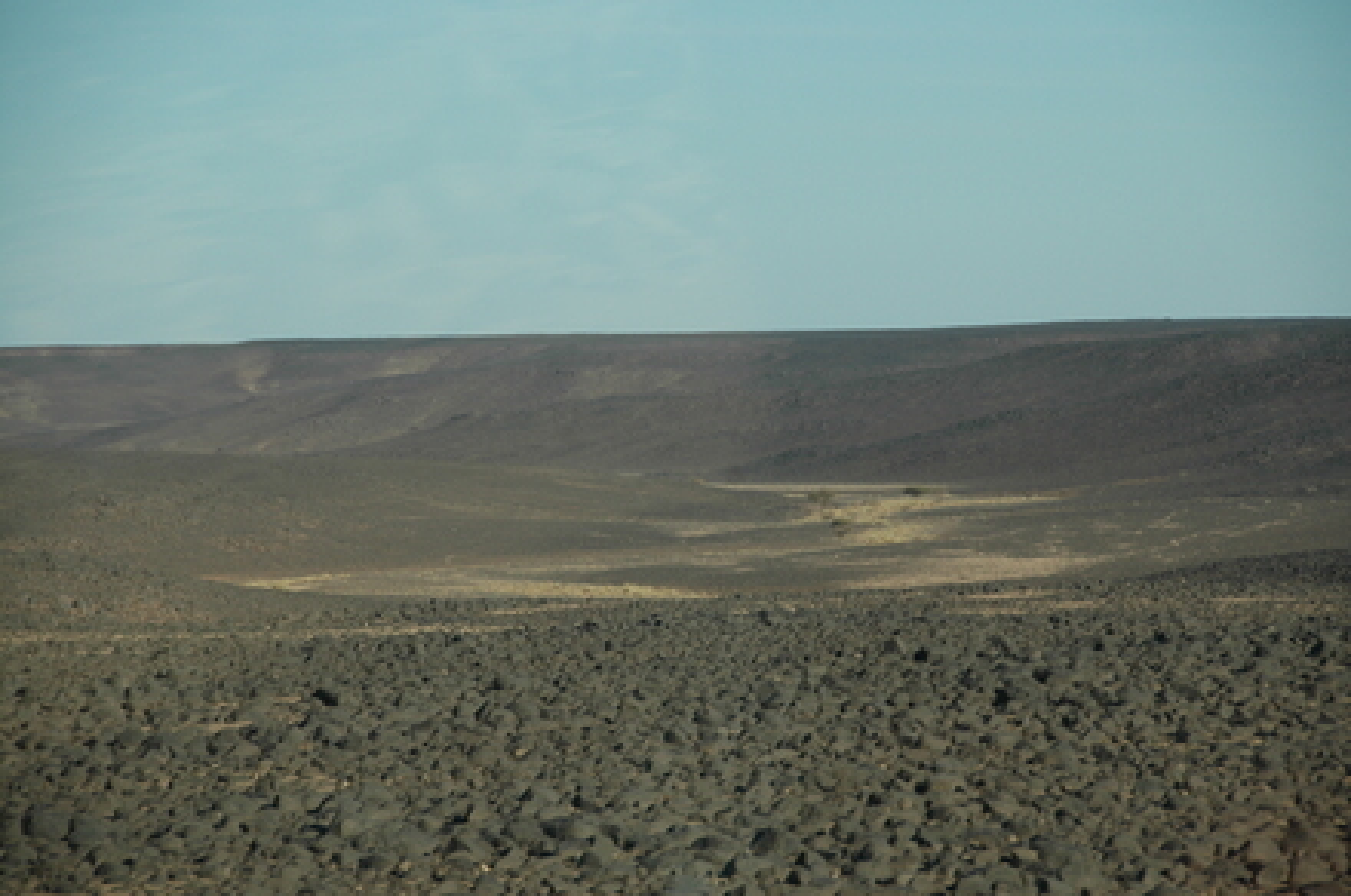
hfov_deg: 10.6
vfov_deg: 7.0
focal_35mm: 195
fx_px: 7307
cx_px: 676
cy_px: 448
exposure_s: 1/800
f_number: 7.1
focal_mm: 130
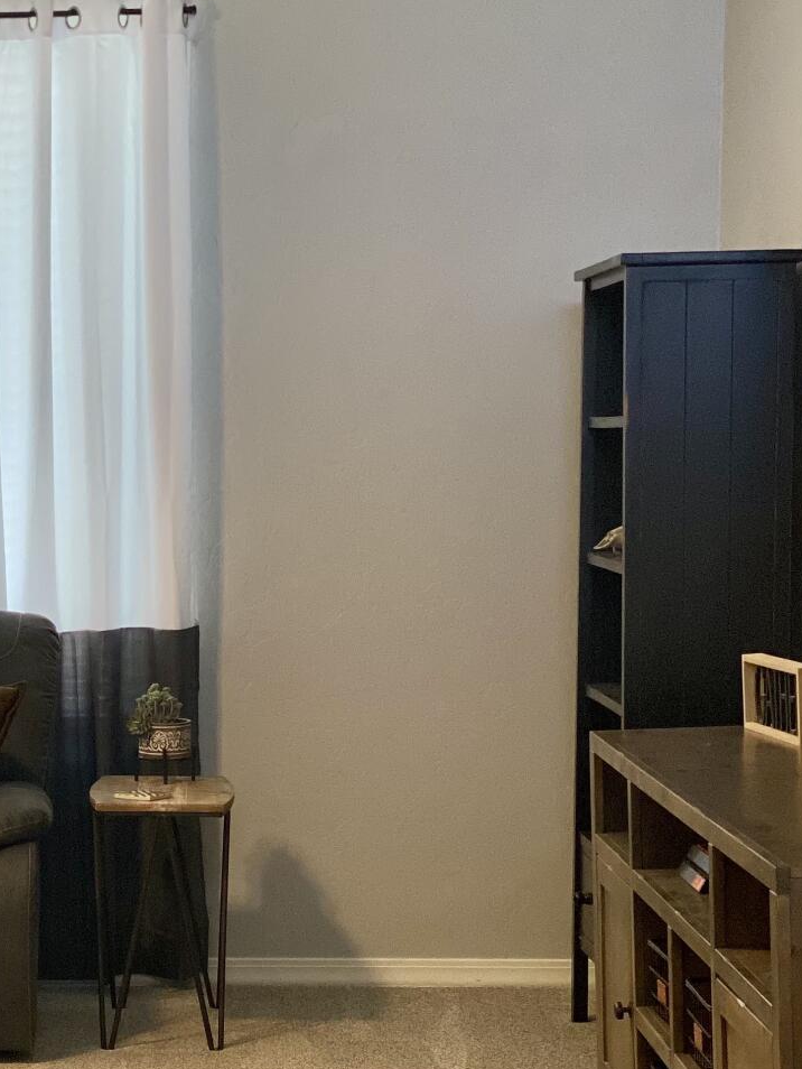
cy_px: 780
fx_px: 3366
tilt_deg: -5.0
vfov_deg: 17.9
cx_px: 9
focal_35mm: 109
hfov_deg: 13.4
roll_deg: +0.2
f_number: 2
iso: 200
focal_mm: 6
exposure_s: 1/120
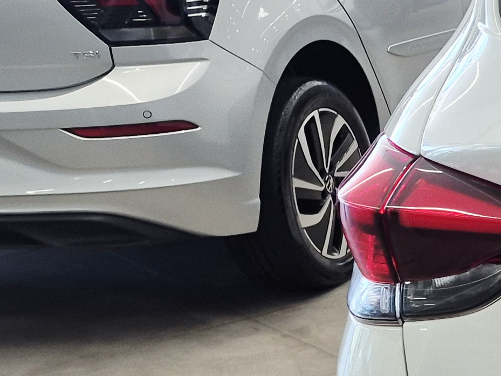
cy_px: 273
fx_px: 1433
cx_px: 1057
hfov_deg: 15.2
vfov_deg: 14.9
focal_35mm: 99
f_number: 1.8
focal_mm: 5.4
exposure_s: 1/120
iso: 80
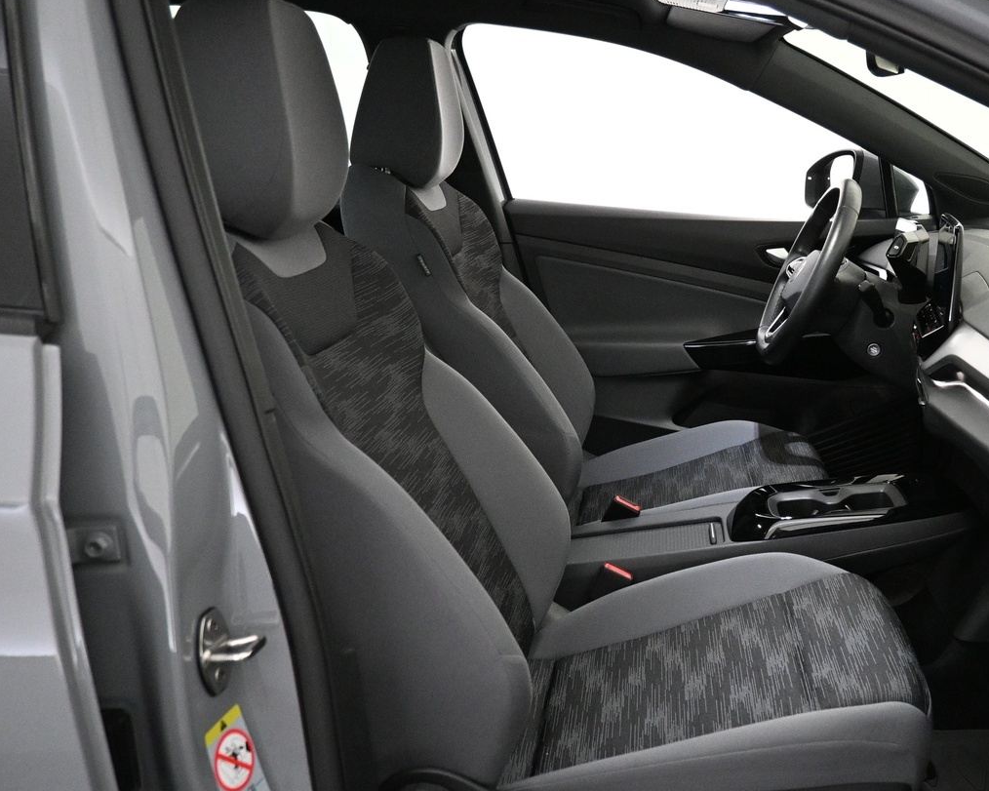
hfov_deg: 47.6
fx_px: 1054
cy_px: 428
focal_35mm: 36
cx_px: 786
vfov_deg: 41.1
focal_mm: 16
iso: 3200
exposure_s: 1/60
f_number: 3.5
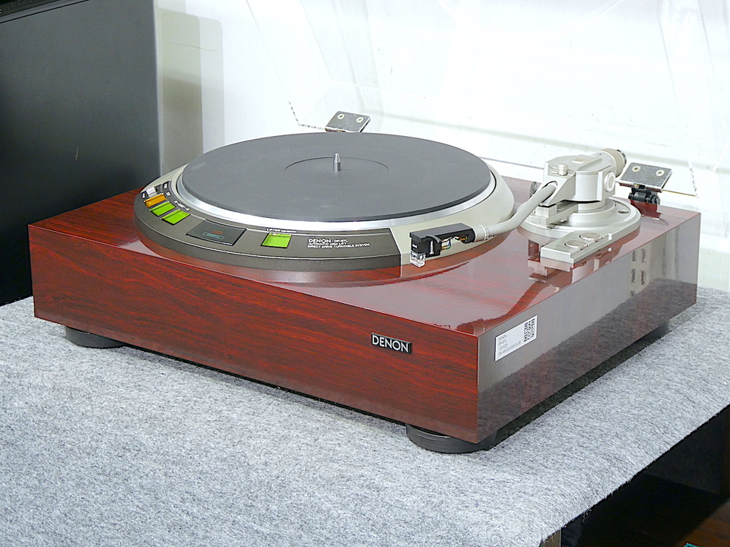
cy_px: 274
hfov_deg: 24.7
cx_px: 365
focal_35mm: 79
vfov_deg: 18.7
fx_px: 1666
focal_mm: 14.1
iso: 200
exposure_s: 1/4
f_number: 4.7
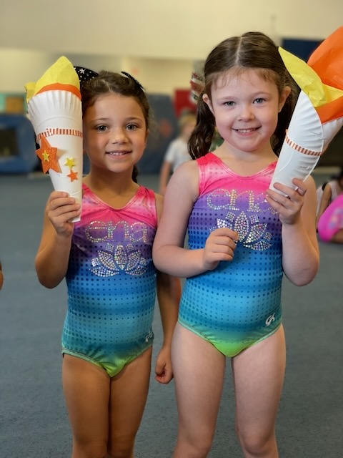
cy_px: 229
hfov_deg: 28.0
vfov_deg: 36.8
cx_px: 172
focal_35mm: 52
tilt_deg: -7.2
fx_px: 687
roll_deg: -0.8
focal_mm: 6
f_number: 2
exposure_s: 1/40
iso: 160
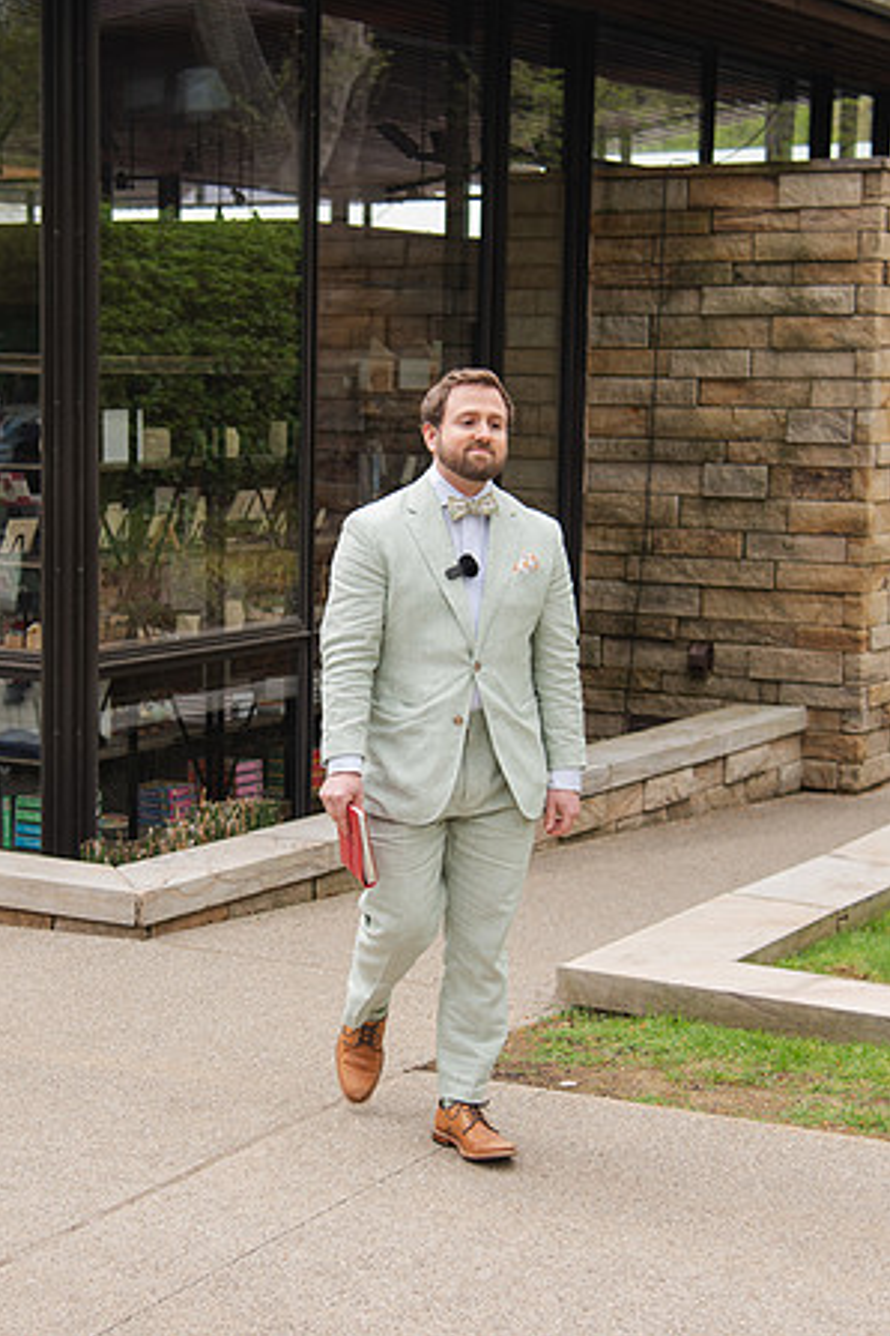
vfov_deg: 28.1
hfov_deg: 18.9
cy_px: 625
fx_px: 2670
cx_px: 325
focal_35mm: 72
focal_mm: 44
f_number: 4
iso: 100
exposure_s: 1/400
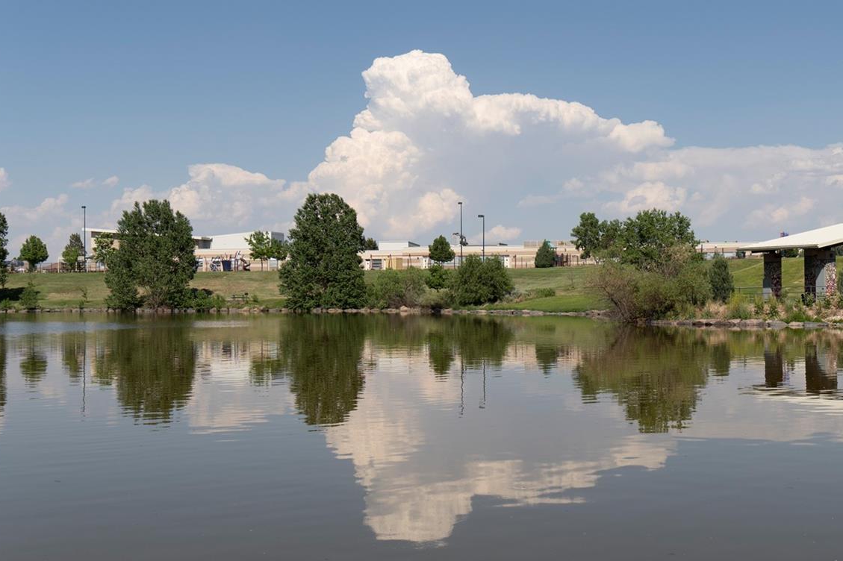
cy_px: 266
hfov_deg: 38.7
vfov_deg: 26.5
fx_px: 1194
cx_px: 514
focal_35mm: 51
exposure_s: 1/1250
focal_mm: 24
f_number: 5
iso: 100
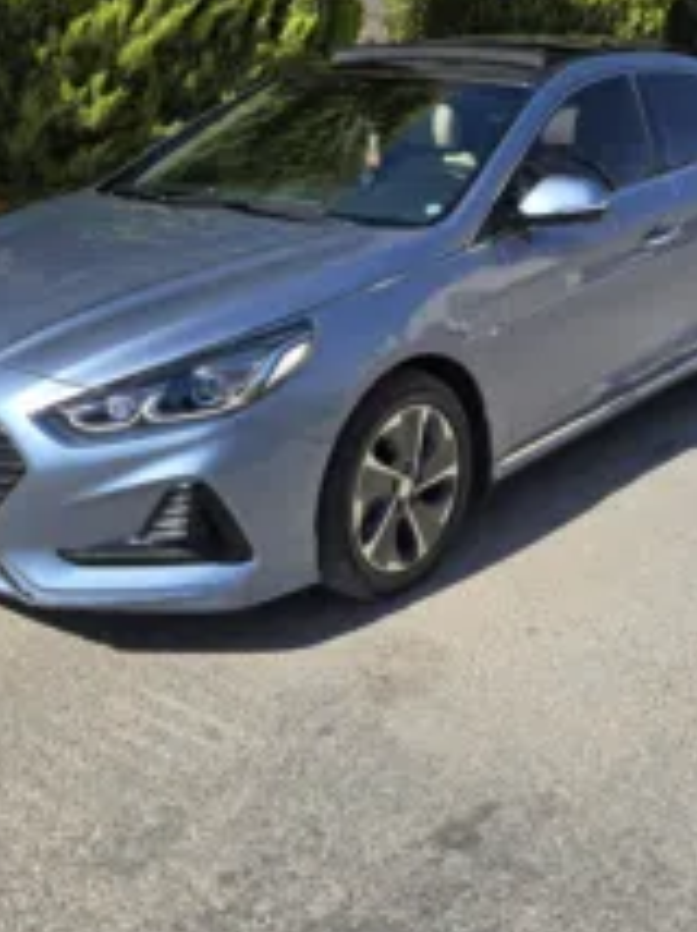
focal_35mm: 43
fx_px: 1157
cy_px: 422
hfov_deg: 33.4
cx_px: 418
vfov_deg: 43.8
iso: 12
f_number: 1.7
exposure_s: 1/796
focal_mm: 6.3
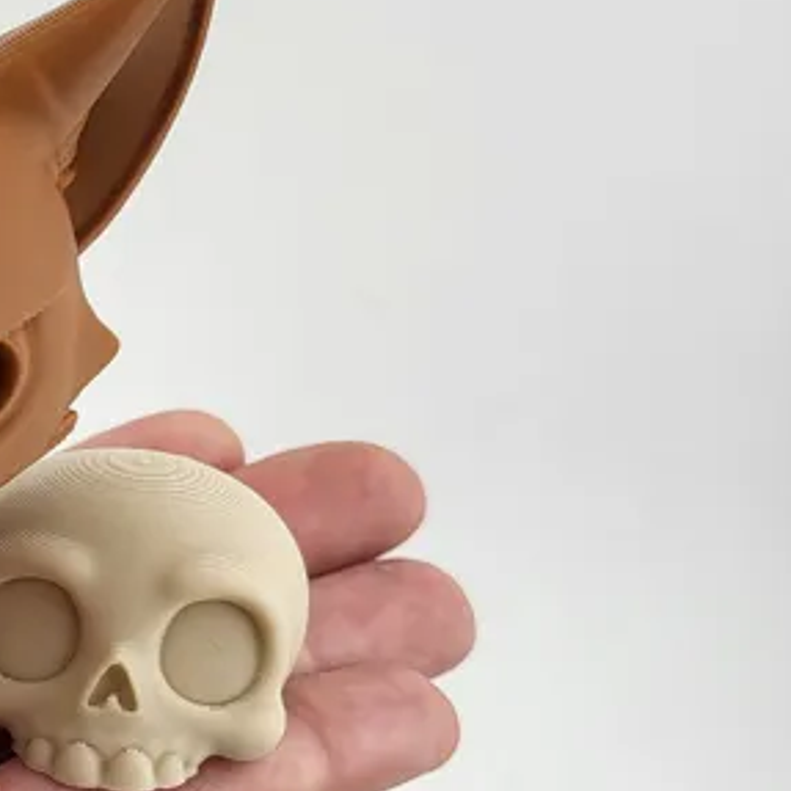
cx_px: -80
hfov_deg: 22.1
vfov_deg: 23.0
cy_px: 628
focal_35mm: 74
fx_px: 1913
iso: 40
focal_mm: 5
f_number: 1.8
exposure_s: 1/533
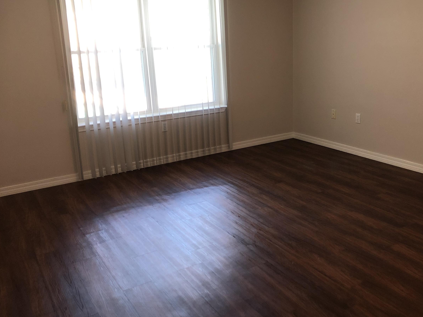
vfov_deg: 40.6
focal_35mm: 35
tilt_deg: -14.2
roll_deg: +2.1
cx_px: 243
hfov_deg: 52.4
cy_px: 136
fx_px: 428
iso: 40
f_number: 1.8
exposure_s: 1/20
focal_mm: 3.99
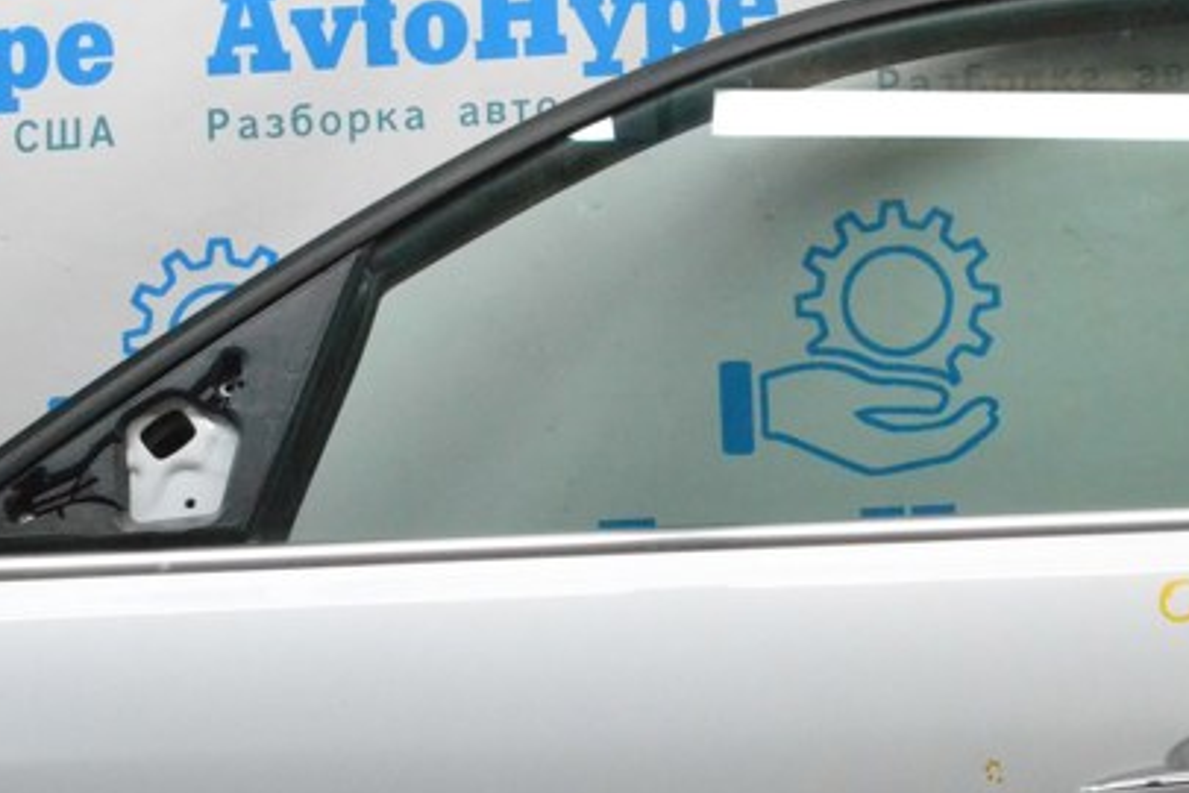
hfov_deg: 28.4
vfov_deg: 19.2
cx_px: 705
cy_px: 432
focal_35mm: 71
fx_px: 2345
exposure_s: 1/125
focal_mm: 30
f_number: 14
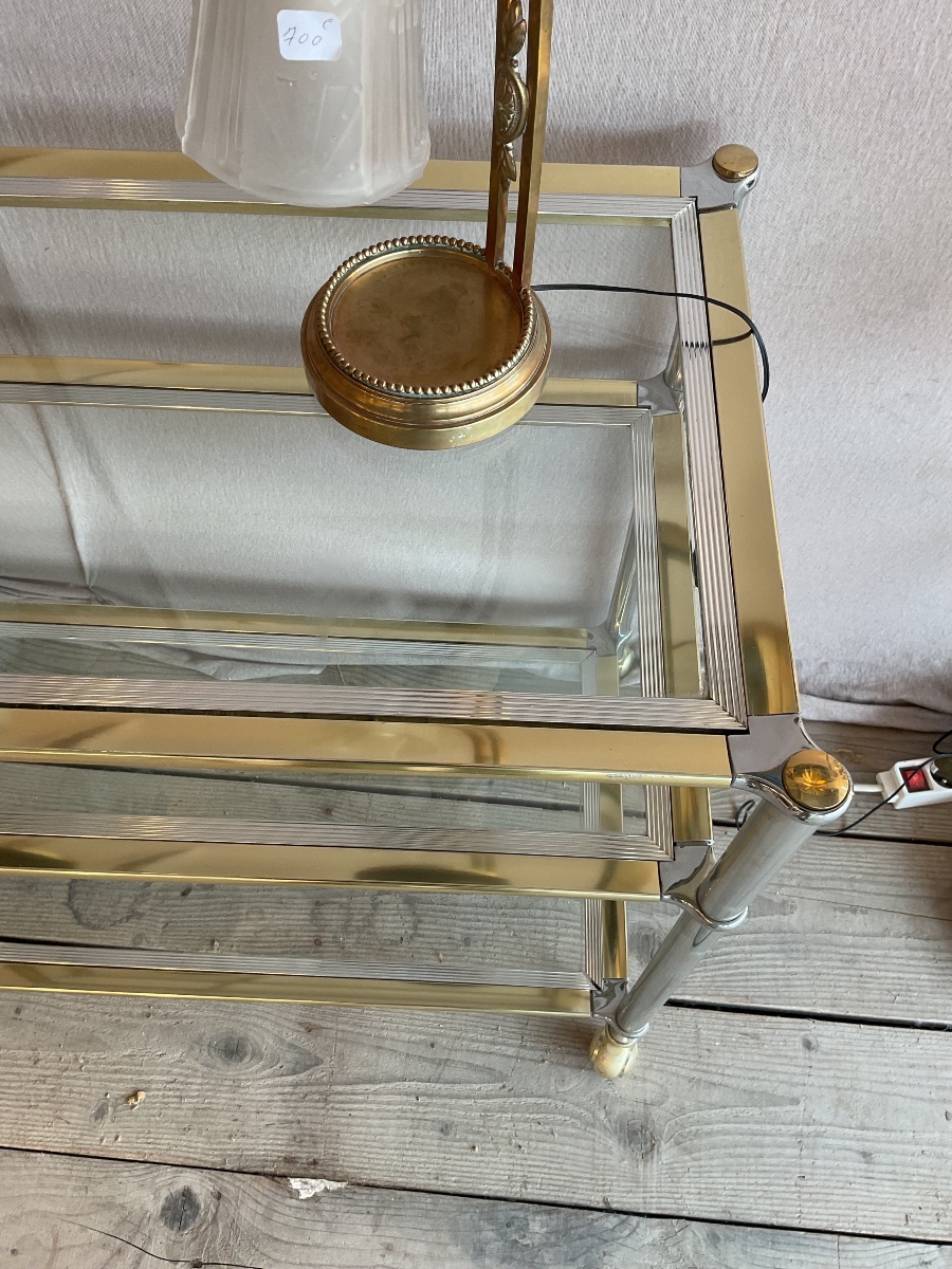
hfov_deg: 48.2
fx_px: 1063
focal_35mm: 29
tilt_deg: -56.9
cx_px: 476
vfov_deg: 61.7
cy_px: 634
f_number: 1.8
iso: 32
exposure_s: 1/100
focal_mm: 3
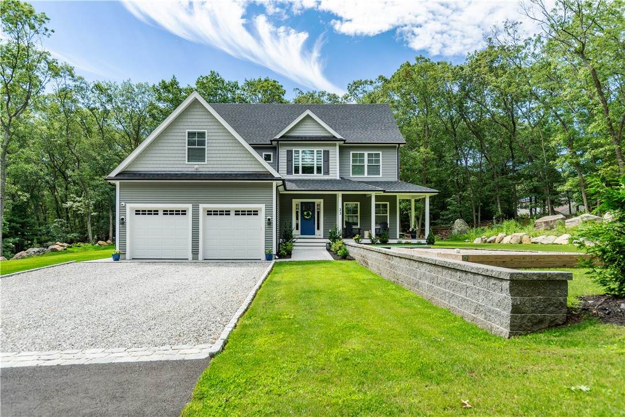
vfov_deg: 53.1
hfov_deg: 73.7
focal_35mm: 24
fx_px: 417
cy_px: 208
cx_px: 312
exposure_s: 1/160
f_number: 6.3
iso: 100
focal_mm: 24
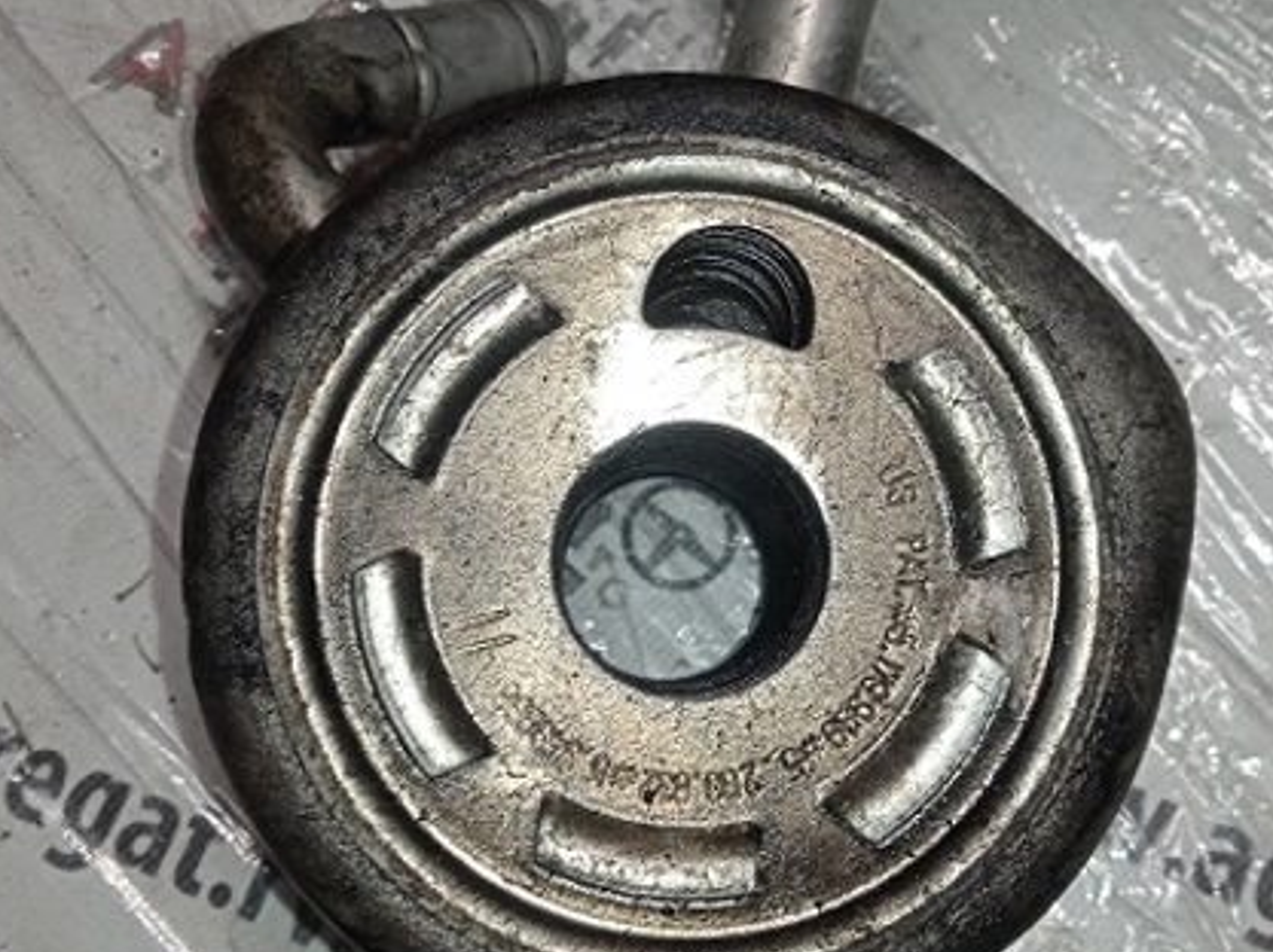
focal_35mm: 43
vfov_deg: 33.5
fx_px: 1580
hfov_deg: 43.8
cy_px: 505
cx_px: 696
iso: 240
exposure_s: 1/50
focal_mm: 3.43
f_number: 2.2
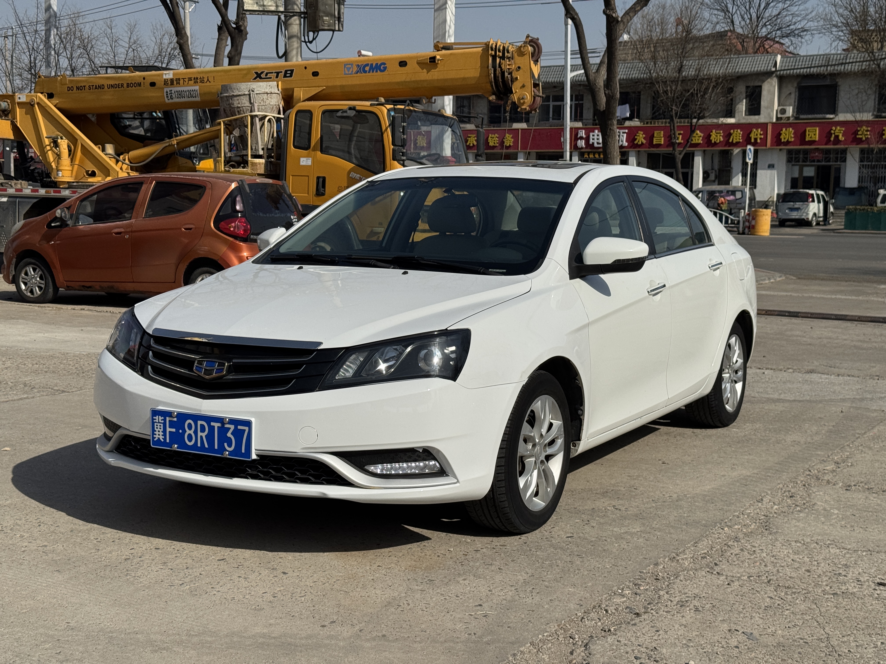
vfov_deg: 30.3
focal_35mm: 48
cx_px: 443
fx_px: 1229
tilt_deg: -6.4
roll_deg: -0.9
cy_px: 332
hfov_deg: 39.7
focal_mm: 6.76
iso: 80
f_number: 1.78
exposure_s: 1/12500
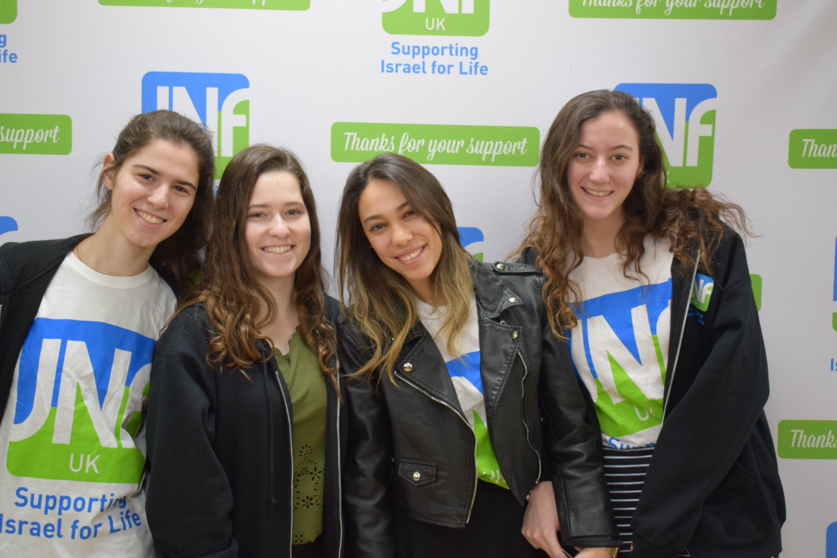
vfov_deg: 26.5
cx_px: 418
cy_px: 279
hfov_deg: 38.9
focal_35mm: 51
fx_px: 1186
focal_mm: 34
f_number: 4.5
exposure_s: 1/60
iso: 1600
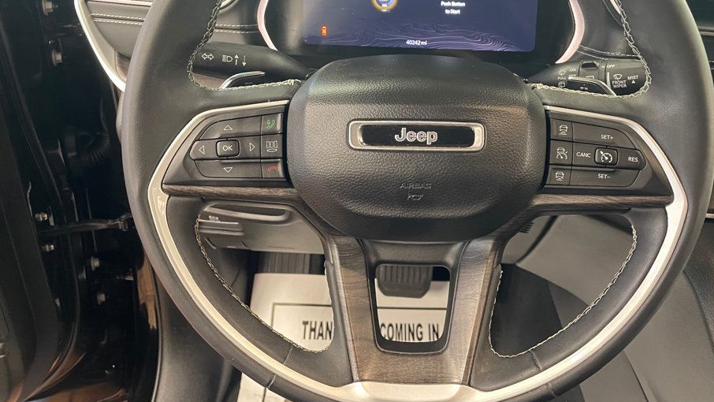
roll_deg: -1.7
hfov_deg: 60.9
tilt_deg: -29.0
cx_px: 391
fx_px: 606
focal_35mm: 32
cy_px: 129
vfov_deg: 36.3
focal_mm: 4.2
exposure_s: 1/40
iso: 500
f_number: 1.6
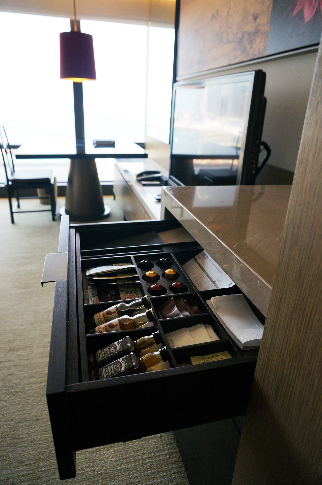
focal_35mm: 24
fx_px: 323
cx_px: 161
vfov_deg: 73.8
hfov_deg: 53.0
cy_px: 242
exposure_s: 1/60
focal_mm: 16
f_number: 4
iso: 320
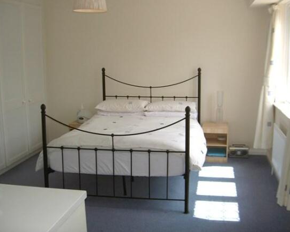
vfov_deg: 36.5
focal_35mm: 41
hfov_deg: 44.8
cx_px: 151
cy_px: 116
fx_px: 352
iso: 50
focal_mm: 8
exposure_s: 1/160
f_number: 2.8
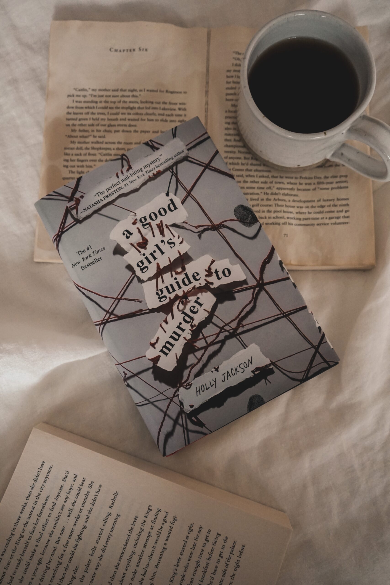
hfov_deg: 41.1
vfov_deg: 58.7
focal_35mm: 32
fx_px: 520
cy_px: 292
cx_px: 195
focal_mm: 32
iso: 2500
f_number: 4
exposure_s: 1/60
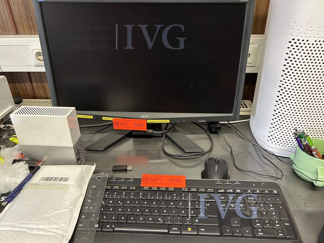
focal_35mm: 26
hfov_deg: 67.3
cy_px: 122
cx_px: 162
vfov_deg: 53.1
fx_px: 243
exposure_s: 1/50
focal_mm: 5.7
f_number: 1.5
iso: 400
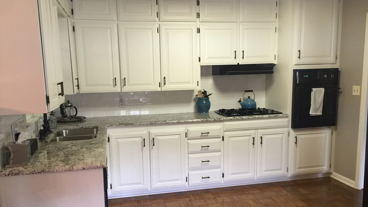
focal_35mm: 32
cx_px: 186
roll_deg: +0.9
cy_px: 123
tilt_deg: -10.0
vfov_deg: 36.6
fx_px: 312
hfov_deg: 61.0
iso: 80
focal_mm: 4.15
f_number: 2.2
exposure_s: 1/17
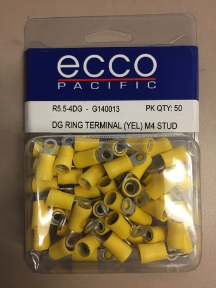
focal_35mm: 29
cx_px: 108
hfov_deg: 48.2
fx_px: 241
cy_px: 144
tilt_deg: -88.3
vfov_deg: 61.7
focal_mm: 4.15
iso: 80
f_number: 2.2
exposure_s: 1/33
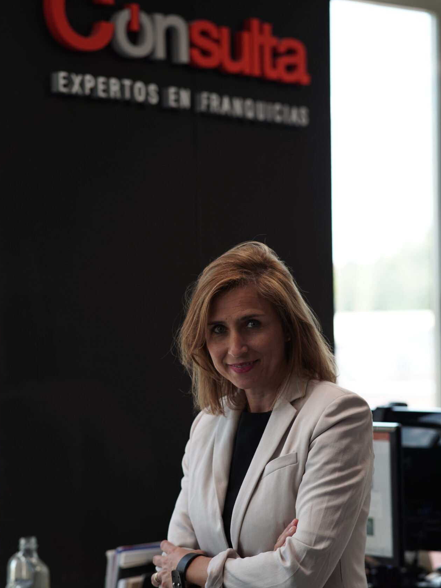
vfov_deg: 21.1
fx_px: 1580
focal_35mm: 93
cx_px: 218
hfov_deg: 15.9
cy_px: 320
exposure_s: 1/100
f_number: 2.8
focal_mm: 85
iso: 250
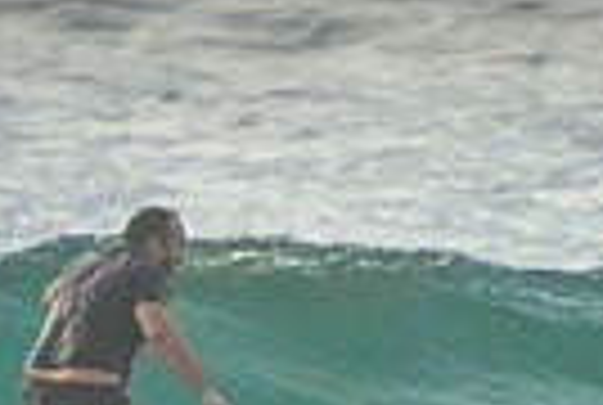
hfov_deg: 0.9
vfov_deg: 0.6
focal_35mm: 2374
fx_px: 39853
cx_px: 228
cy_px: 453
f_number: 5.6
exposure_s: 1/2000
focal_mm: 400
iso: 800
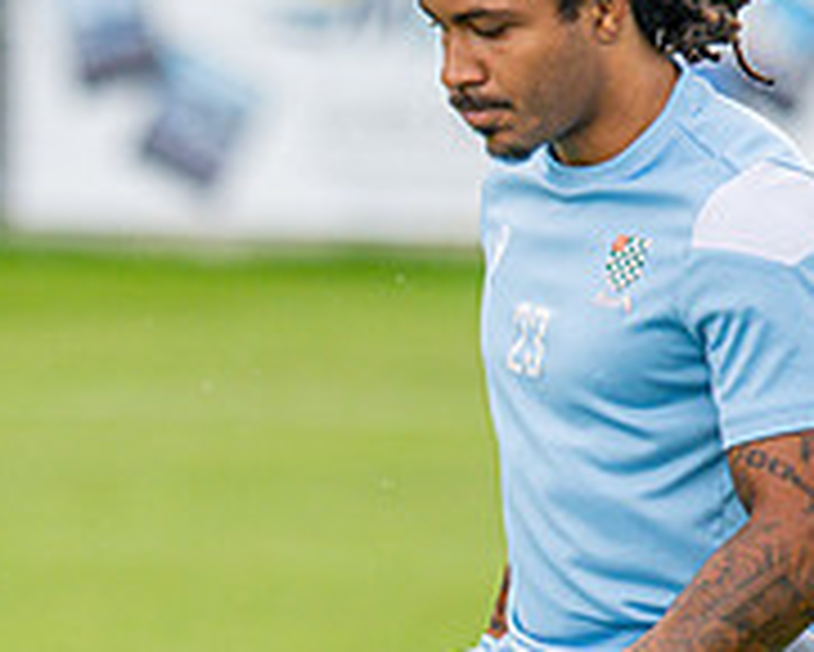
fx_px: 15354
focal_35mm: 637
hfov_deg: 3.0
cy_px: 616
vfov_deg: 2.4
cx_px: -139
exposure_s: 1/1600
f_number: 1.8
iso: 400
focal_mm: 135
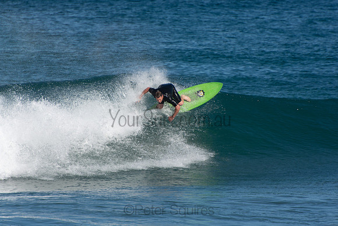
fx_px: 5634
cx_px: 169
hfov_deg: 3.4
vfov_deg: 2.3
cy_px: 113
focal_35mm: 600
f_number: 5.6
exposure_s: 1/1600
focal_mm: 400
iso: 200
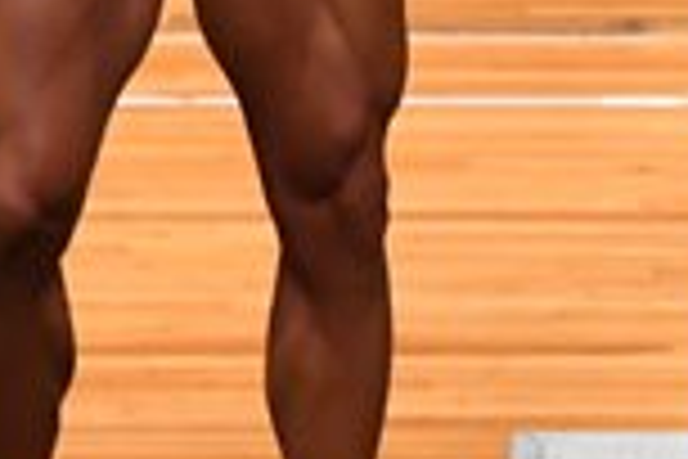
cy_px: -261
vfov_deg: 1.2
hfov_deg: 1.9
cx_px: 906
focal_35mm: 1101
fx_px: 21040
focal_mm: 145
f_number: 5.6
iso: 4000
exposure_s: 1/400
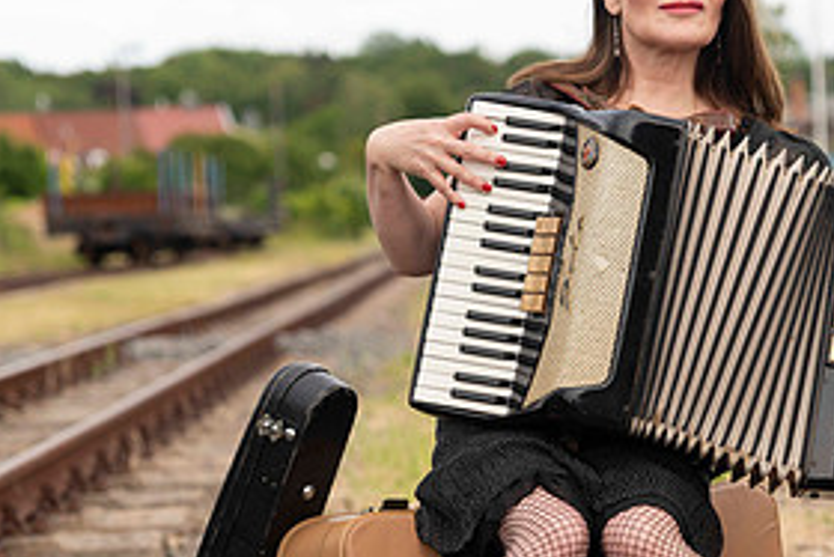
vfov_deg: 9.5
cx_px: 566
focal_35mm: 145
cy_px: 442
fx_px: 3361
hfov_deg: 14.1
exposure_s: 1/640
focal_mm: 70
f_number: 2.8
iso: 64
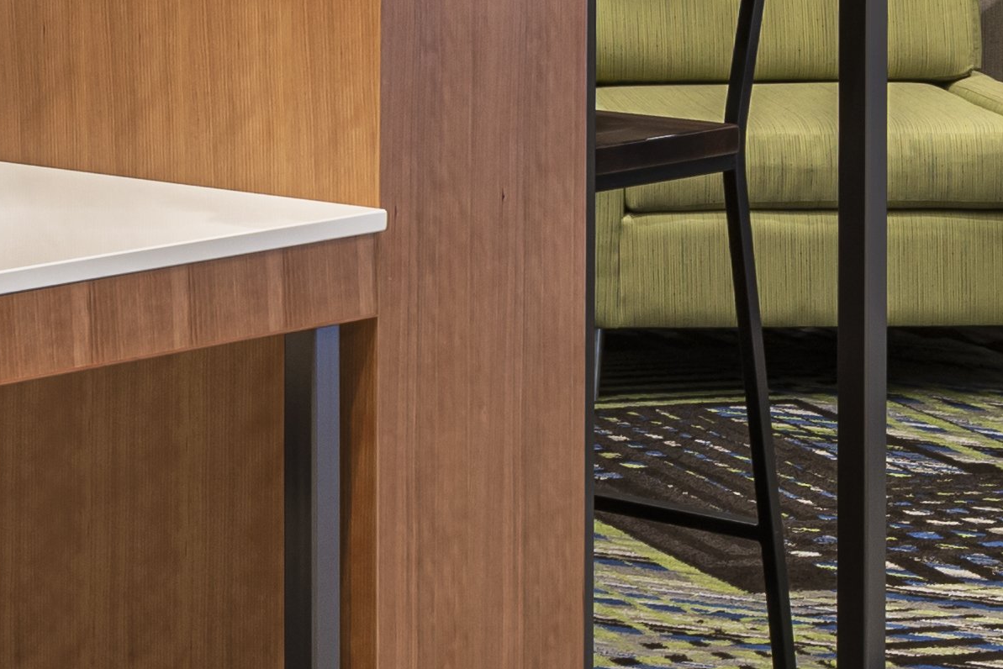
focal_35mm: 156
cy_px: 129
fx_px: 4347
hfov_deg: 13.0
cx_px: 78
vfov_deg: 8.8
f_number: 11
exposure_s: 1/1.25
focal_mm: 24
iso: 200
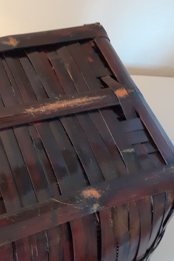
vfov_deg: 43.5
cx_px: 49
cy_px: 144
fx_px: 326
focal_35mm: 45
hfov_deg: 29.5
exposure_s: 1/25
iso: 200
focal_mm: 3.6
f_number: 1.9
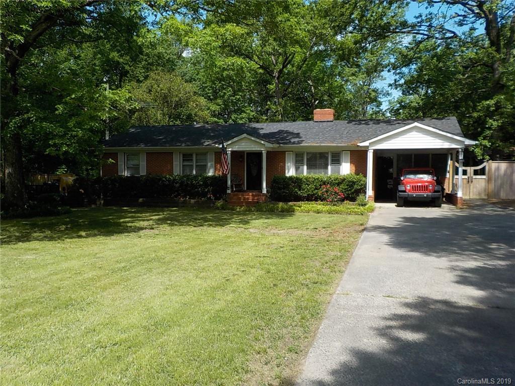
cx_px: 258
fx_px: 446
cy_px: 193
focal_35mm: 30
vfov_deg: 46.8
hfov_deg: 60.0
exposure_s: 1/1000
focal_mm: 4.1
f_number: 3.3
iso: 125
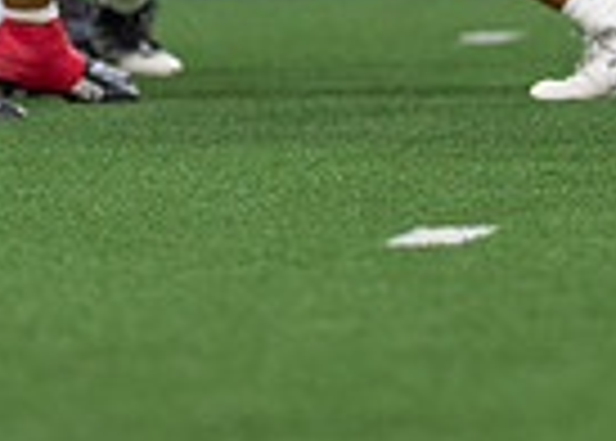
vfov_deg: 1.6
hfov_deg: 2.2
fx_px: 16016
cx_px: 934
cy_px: -451
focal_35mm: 915
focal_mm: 135
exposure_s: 1/1600
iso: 1000
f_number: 1.8
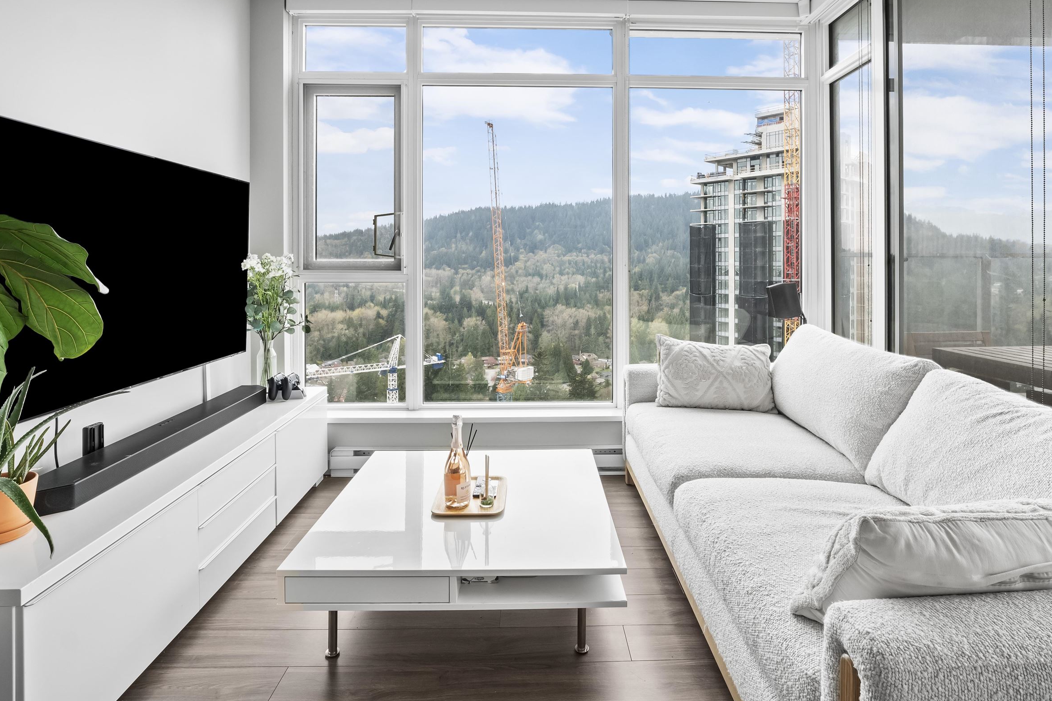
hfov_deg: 91.0
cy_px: 259
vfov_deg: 67.3
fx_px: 516
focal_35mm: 18
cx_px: 554
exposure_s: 1/6
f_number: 9
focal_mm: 9
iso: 250
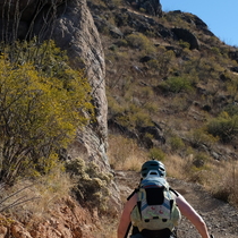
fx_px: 739
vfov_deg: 18.3
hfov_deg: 18.1
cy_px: 87
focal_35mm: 95
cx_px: 198
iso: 400
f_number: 5.6
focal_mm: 27.9
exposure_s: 1/1000
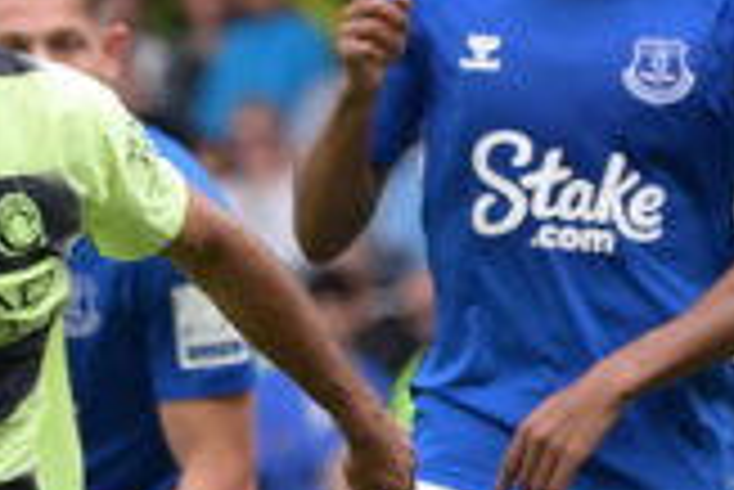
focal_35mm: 666
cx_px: 275
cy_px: 530
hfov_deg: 3.1
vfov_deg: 2.1
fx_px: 13591
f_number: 2.8
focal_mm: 145
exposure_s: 1/1600
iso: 320
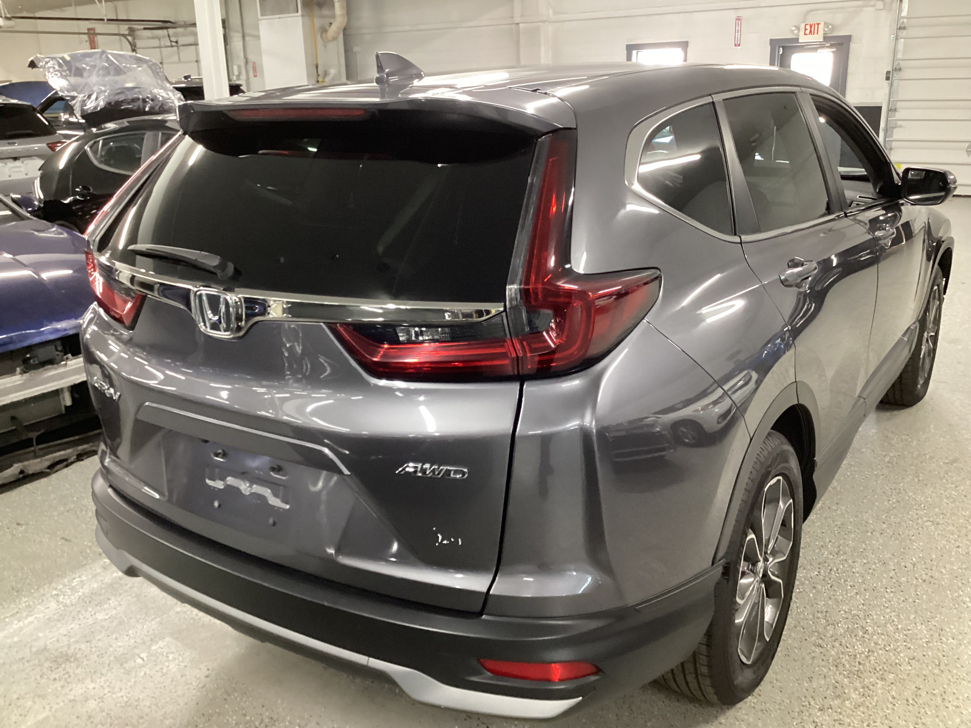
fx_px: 870
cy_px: 364
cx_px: 486
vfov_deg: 45.4
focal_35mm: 31
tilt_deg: -19.4
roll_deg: +0.6
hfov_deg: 58.4
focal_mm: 3.3
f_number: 2.4
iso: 400
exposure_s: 1/40
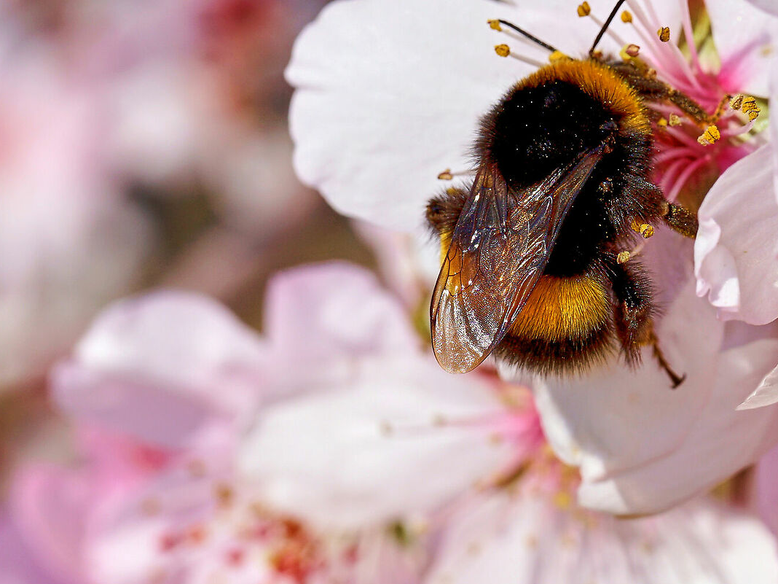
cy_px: 164
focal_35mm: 227
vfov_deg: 6.5
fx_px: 5102
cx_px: 620
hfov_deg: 8.7
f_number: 8
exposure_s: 1/500
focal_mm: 70
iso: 100
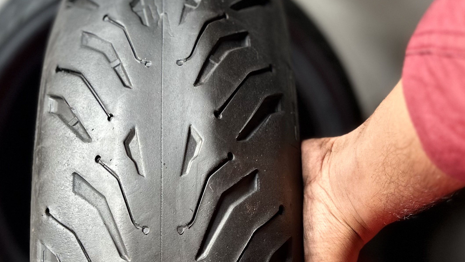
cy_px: 198
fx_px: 666
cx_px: 199
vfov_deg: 22.0
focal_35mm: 54
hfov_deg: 38.4
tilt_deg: -70.0
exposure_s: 1/121
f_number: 1.5
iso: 125
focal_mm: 5.7
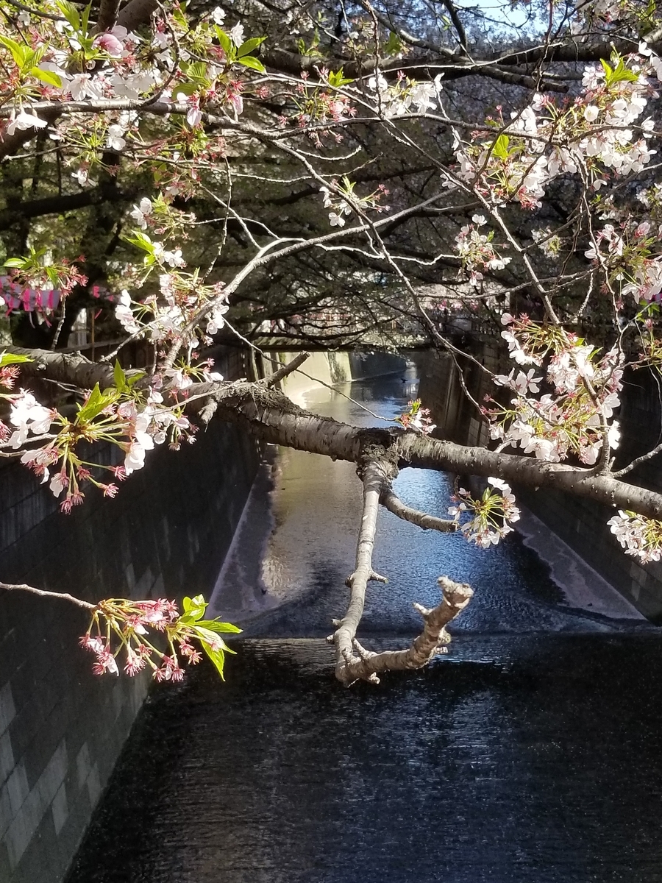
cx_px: 331
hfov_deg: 53.1
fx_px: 663
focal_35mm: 26
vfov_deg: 67.3
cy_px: 442
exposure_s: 1/740
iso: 50
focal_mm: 4.25
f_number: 1.7
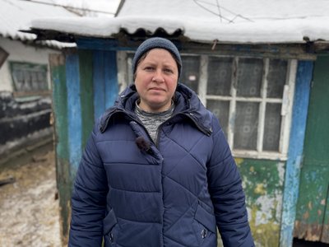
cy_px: 124
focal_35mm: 24
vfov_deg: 56.8
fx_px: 228
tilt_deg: -11.2
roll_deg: +0.3
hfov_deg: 71.6
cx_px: 164
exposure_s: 1/1042
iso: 80
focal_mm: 6.76
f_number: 1.78
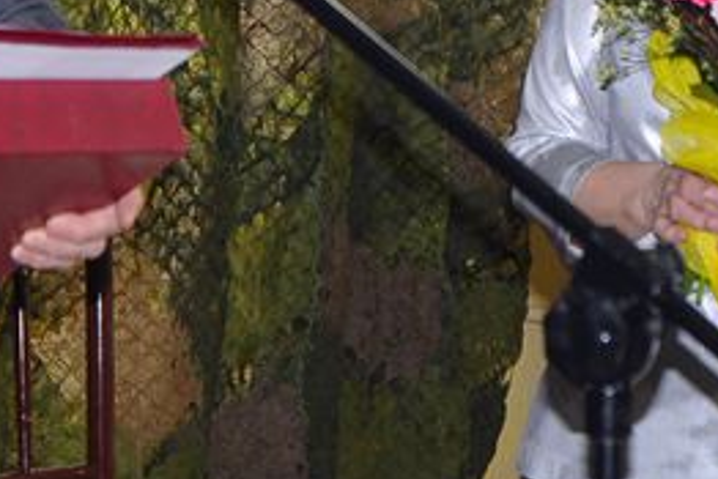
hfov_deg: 8.8
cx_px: 466
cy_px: -73
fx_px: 4649
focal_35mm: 233
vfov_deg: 5.9
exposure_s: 1/60
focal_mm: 48
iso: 500
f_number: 4.5
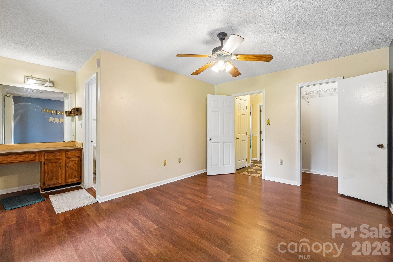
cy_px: 131
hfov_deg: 100.4
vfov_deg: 77.3
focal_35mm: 15
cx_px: 196
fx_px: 164
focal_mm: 10
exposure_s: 1/4
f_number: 8
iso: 400
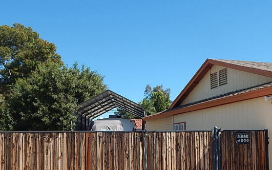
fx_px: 334
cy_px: 123
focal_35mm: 45
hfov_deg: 44.3
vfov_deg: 28.3
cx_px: 149
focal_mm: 4
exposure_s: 1/400
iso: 125
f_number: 6
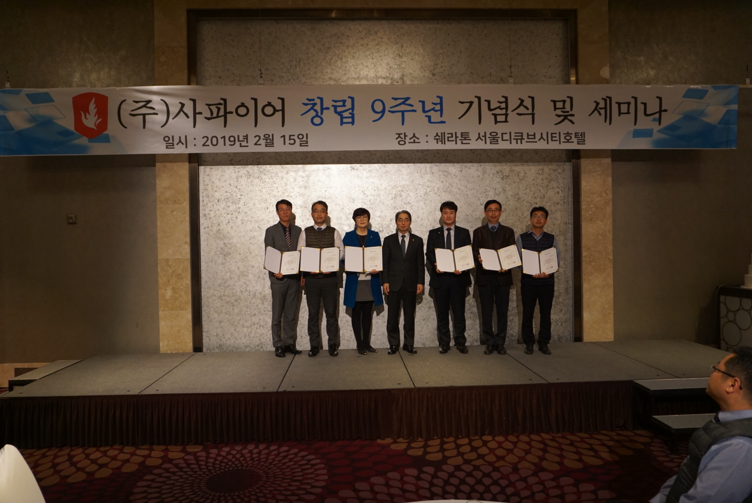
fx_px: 533
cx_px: 376
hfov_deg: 70.4
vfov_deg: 50.5
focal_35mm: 26
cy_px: 252
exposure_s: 1/50
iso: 800
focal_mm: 17
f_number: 4
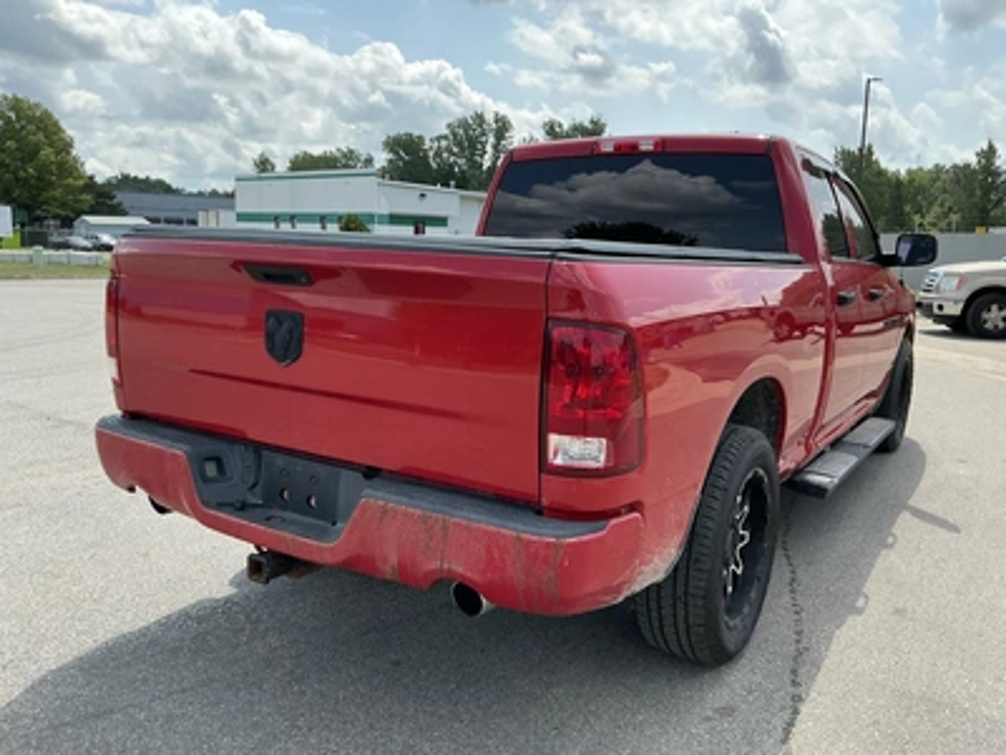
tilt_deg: -6.5
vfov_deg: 49.7
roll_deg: -1.3
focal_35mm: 28
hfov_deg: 63.4
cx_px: 503
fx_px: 814
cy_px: 378
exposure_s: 1/1098
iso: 25
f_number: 1.8
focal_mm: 3
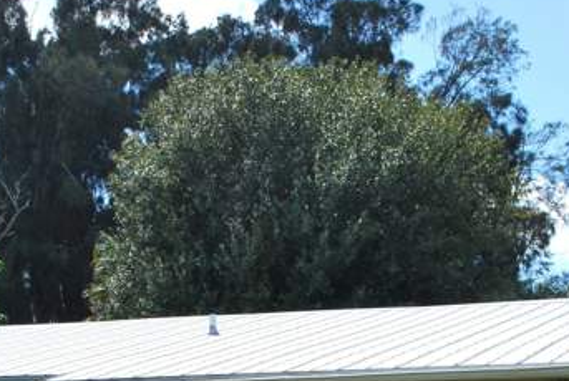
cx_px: 299
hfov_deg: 26.3
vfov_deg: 17.3
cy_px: 393
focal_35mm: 77
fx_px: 1219
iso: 180
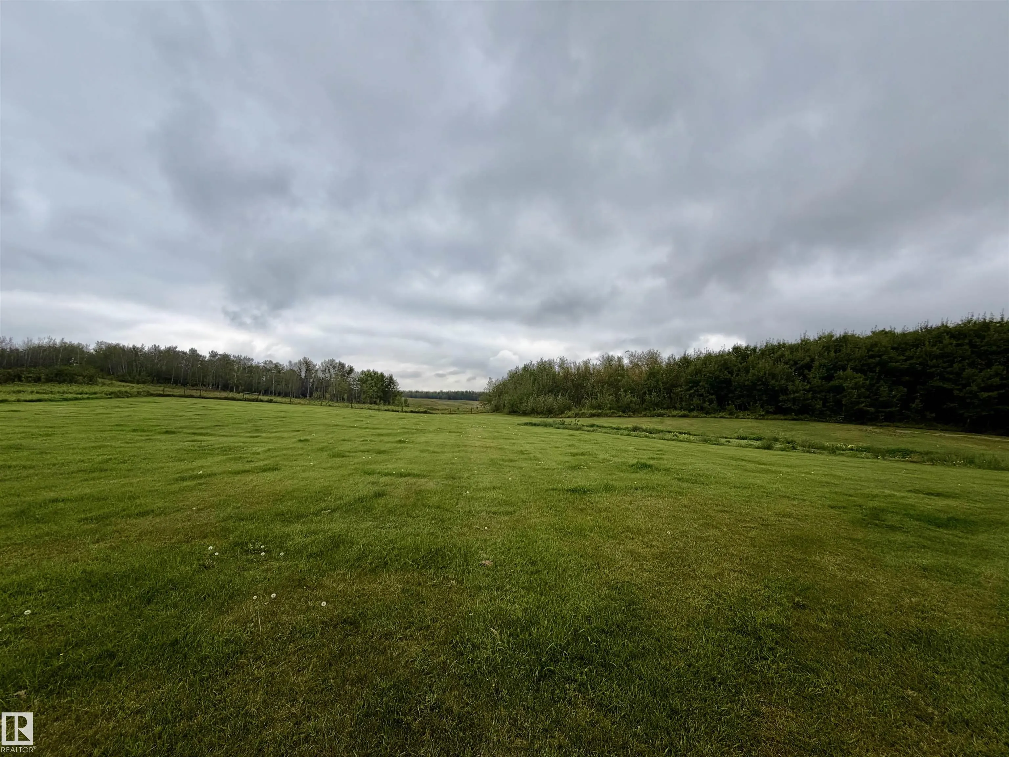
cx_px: 504
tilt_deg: -0.6
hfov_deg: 102.1
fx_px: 408
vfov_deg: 85.7
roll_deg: -0.1
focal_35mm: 14
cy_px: 378
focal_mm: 2.22
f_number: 2.2
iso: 40
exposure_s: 1/770
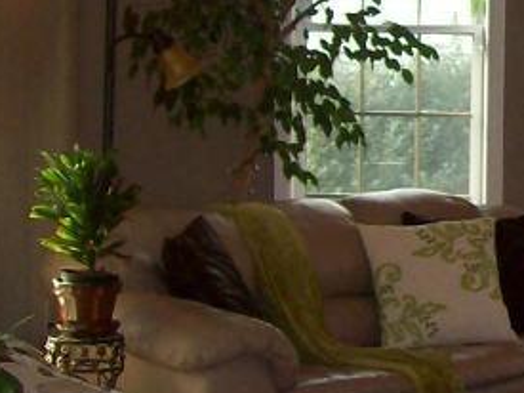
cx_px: 751
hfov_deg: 13.9
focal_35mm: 134
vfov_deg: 11.0
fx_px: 2028
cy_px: 57
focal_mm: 6
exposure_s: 1/64
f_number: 2.7
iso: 80
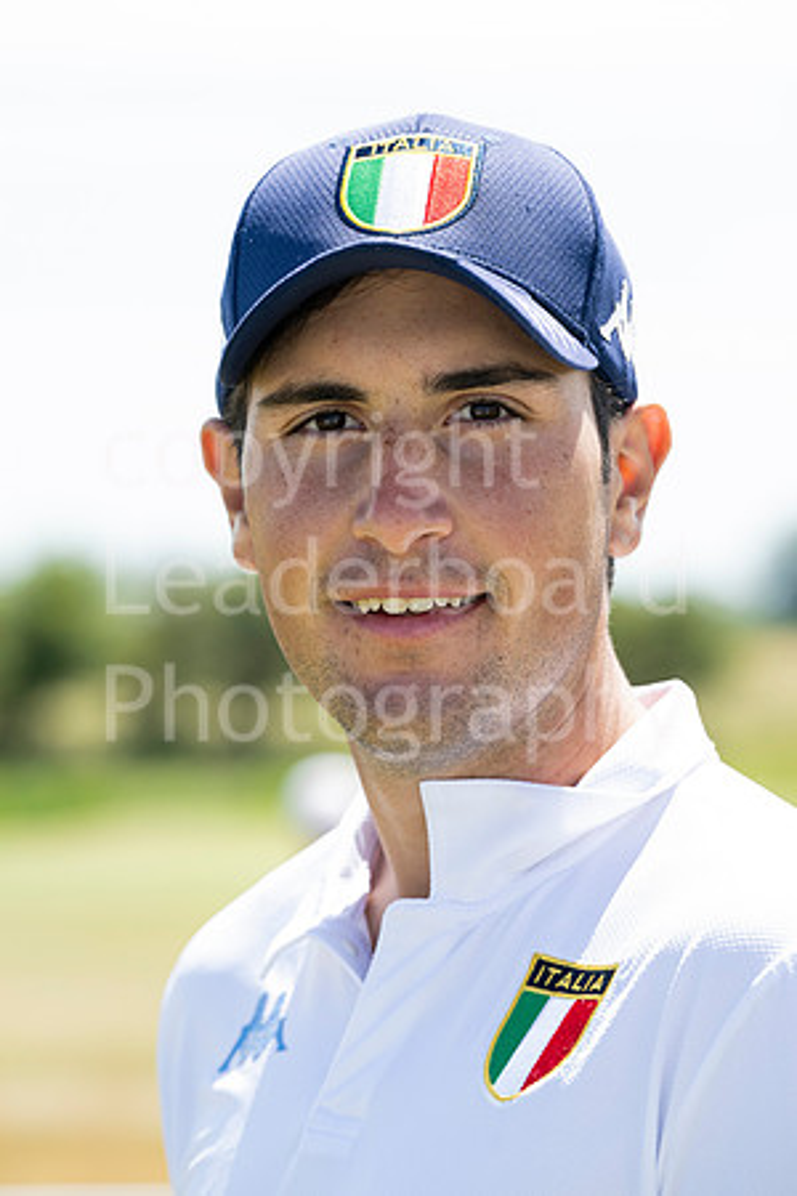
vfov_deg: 13.2
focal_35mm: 155
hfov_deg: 8.9
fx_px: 5147
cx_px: 398
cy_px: 598
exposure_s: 1/800
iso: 400
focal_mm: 155
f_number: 5.6
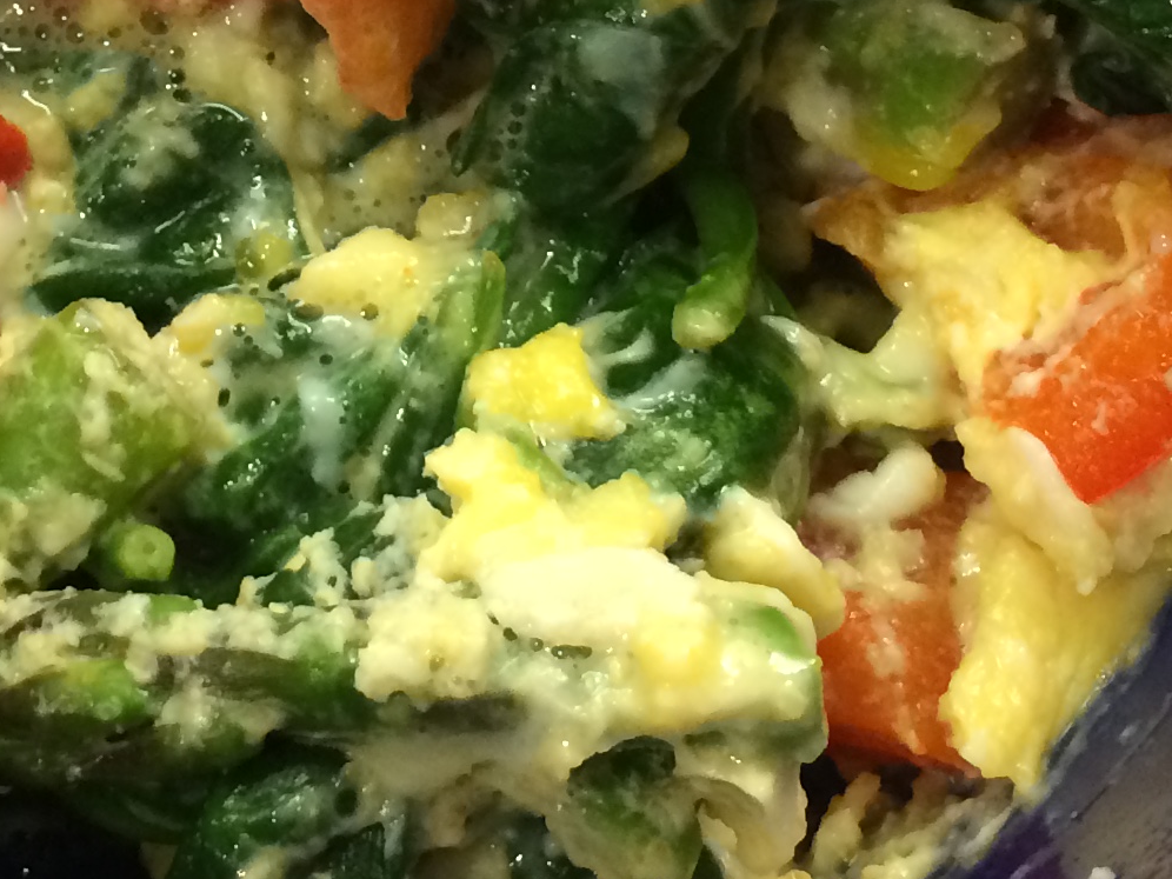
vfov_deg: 15.1
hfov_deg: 20.4
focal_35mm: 95
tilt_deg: -74.1
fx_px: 3216
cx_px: 193
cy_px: -114
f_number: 2.2
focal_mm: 4.15
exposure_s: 1/33
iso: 200
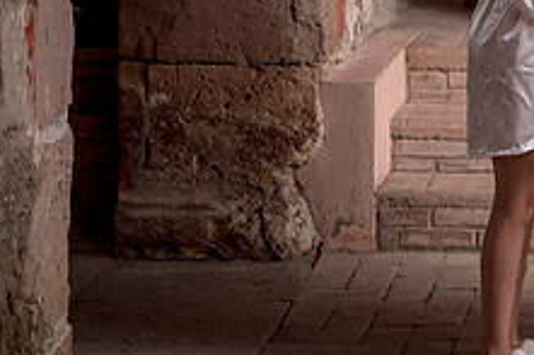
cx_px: 691
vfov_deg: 8.3
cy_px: -30
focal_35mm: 164
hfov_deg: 12.2
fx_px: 2431
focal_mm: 60
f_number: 3.2
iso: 200
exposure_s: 1/125
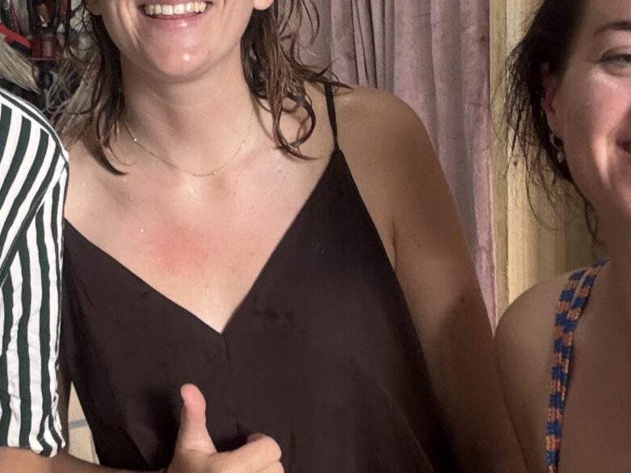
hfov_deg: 25.6
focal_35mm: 75
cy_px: 21
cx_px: 130
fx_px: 1367
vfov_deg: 19.2
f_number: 1.9
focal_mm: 2.69
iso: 250
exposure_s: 1/33
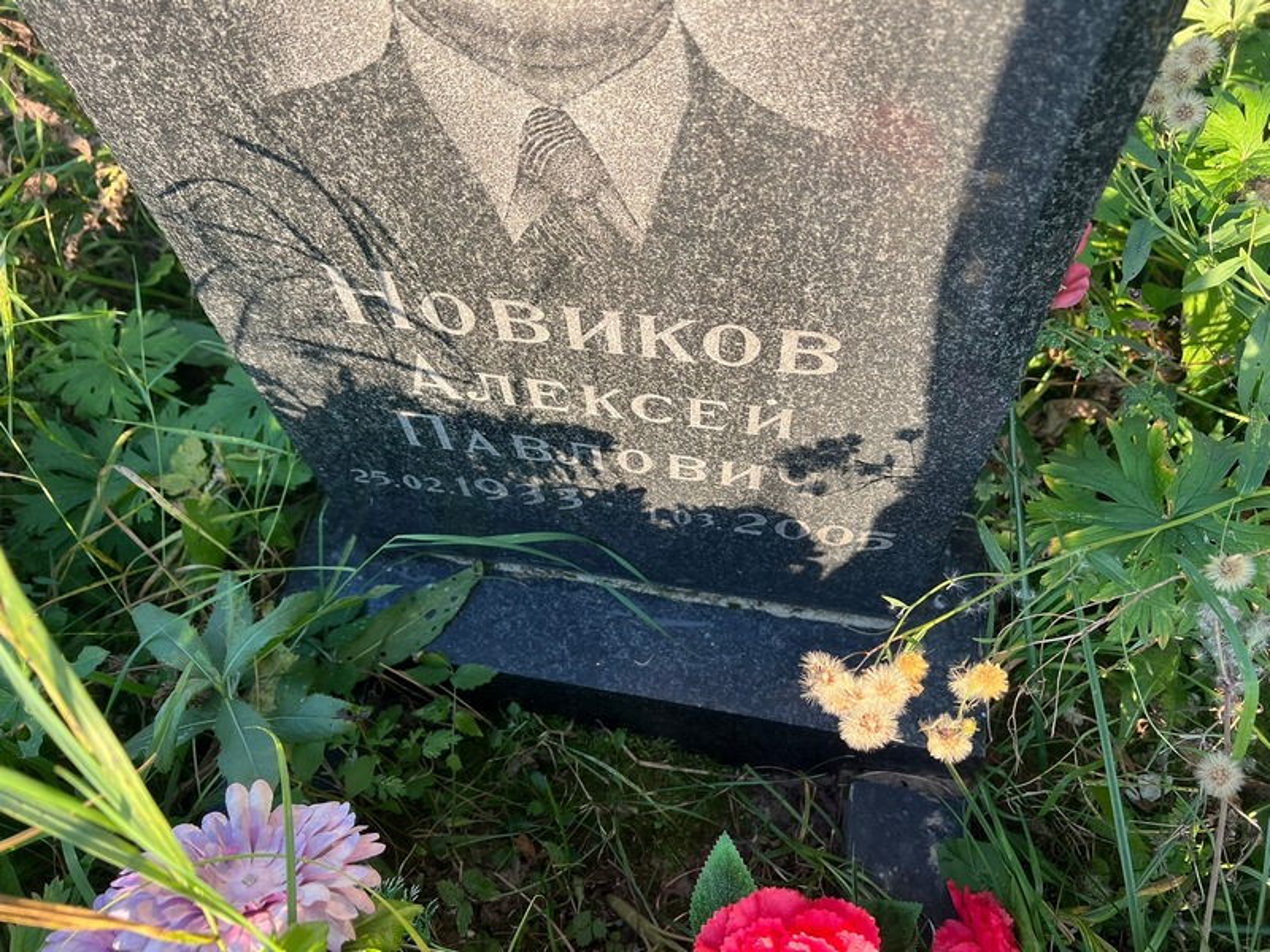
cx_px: 635
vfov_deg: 53.1
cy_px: 476
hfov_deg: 67.3
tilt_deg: -55.9
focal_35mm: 26
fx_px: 954
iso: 50
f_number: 1.5
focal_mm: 5.7
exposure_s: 1/368
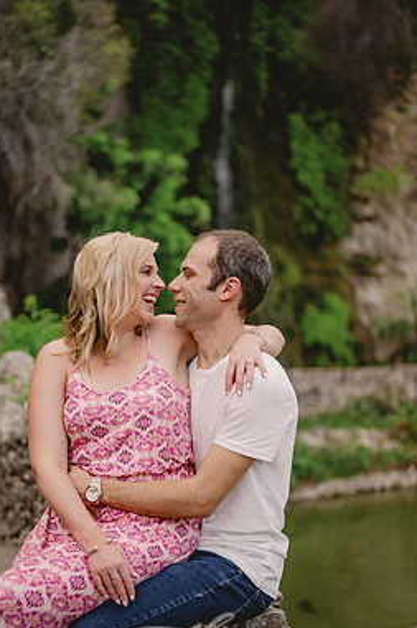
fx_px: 1028
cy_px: 358
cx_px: 185
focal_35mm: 59
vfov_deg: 33.9
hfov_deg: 22.9
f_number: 2
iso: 80
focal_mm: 50
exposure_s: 1/200
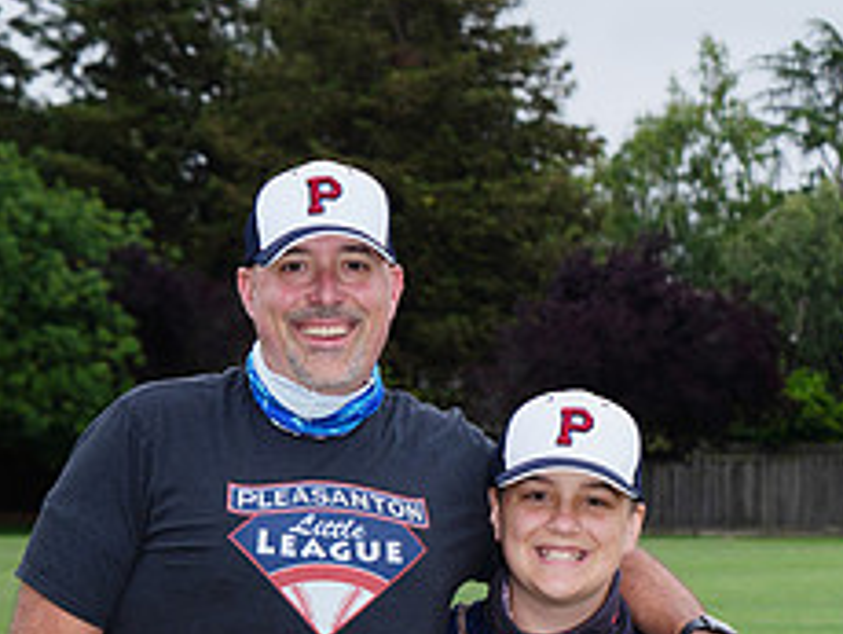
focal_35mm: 189
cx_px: 434
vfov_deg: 7.7
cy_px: 982
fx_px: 4608
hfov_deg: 10.5
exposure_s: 1/200
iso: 200
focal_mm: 78
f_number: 8
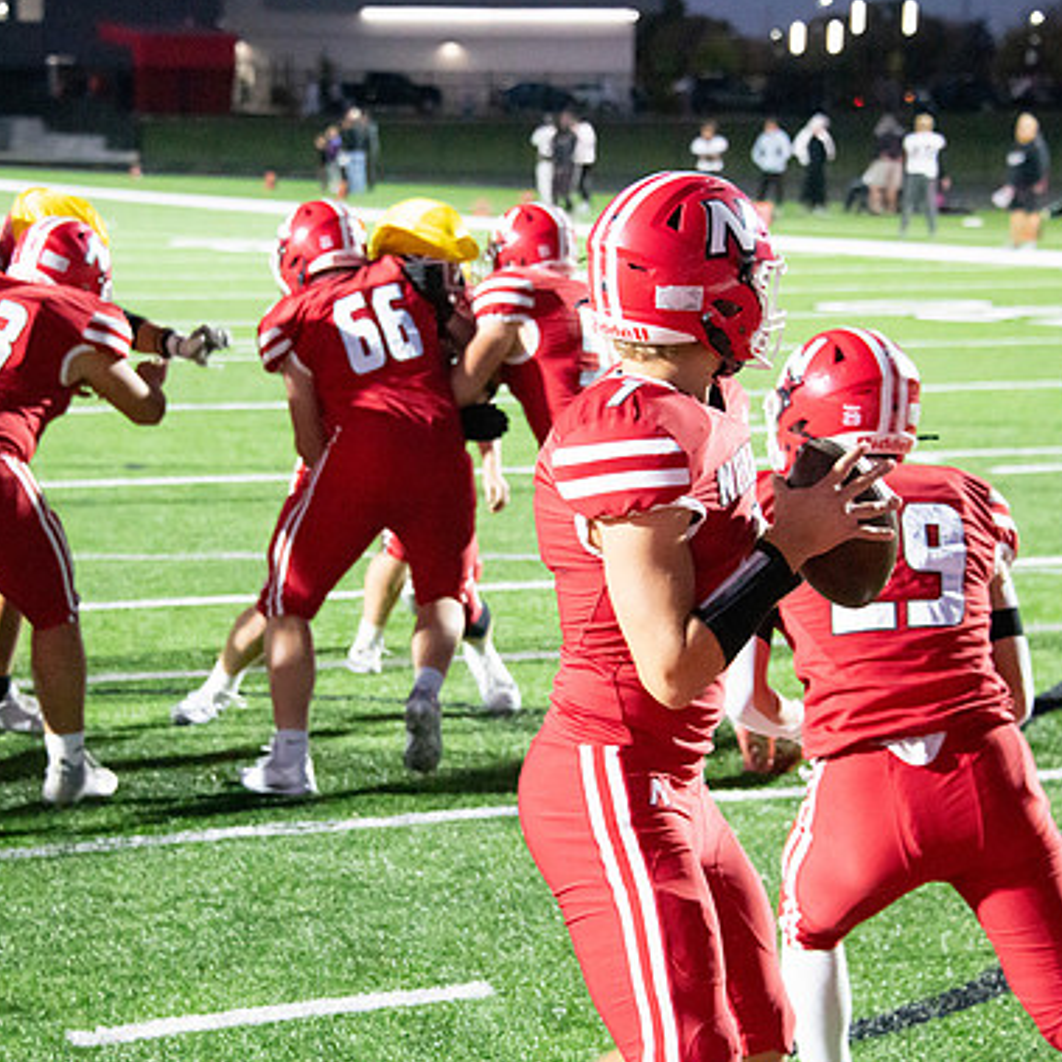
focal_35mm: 117
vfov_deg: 14.9
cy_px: 525
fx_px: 4061
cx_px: 504
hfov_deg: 14.9
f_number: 5.6
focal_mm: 90
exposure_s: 1/500
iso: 25600
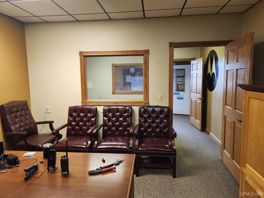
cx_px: 132
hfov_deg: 73.9
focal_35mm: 23
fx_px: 175
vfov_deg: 58.9
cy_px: 99
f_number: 1.8
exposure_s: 1/120
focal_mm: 5.4
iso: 640
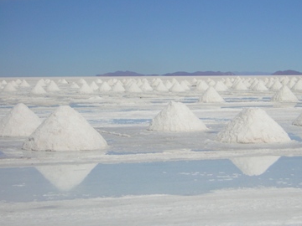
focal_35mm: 99
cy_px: 123
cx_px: 159
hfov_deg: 19.8
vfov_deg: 14.9
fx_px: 864
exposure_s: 1/1500
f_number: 4.2
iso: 50
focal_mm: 11.6
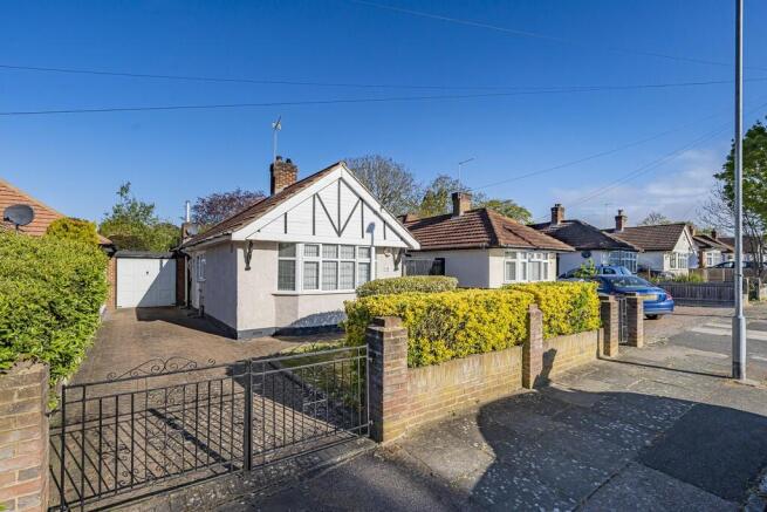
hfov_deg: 96.7
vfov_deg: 73.8
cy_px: 256
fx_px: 341
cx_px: 384
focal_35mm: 16
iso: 320
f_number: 9
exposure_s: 1/1600
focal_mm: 16
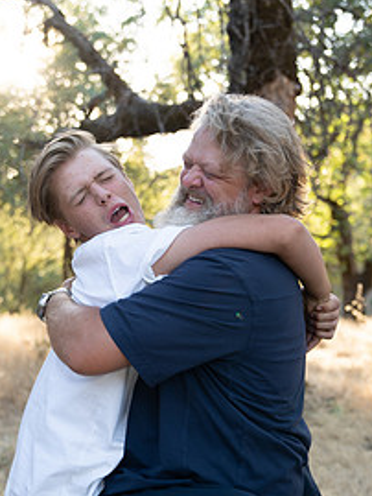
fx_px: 945
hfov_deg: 22.3
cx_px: 171
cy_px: 234
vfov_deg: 29.4
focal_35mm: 66
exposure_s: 1/100
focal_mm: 41
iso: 200
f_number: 3.2
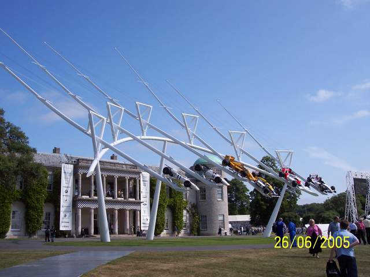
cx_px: 185
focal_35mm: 38
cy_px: 138
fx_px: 406
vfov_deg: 37.7
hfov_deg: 49.0
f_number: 4.8
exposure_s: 1/1000
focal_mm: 8
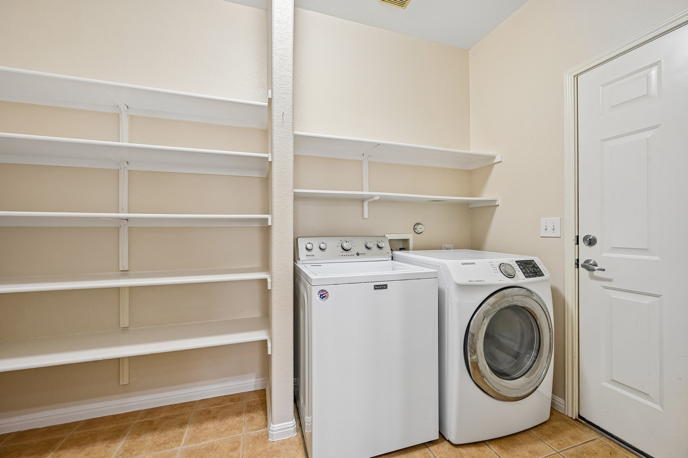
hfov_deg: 104.3
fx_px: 268
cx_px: 344
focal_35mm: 14
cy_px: 229
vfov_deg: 81.2
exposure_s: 1/6
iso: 400
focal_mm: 14
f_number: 8
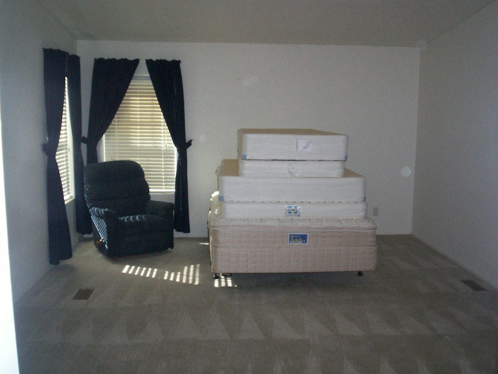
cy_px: 187
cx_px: 249
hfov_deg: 51.4
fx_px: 518
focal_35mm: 36
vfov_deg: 39.7
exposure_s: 1/64
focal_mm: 5.9
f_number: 4.5
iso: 140
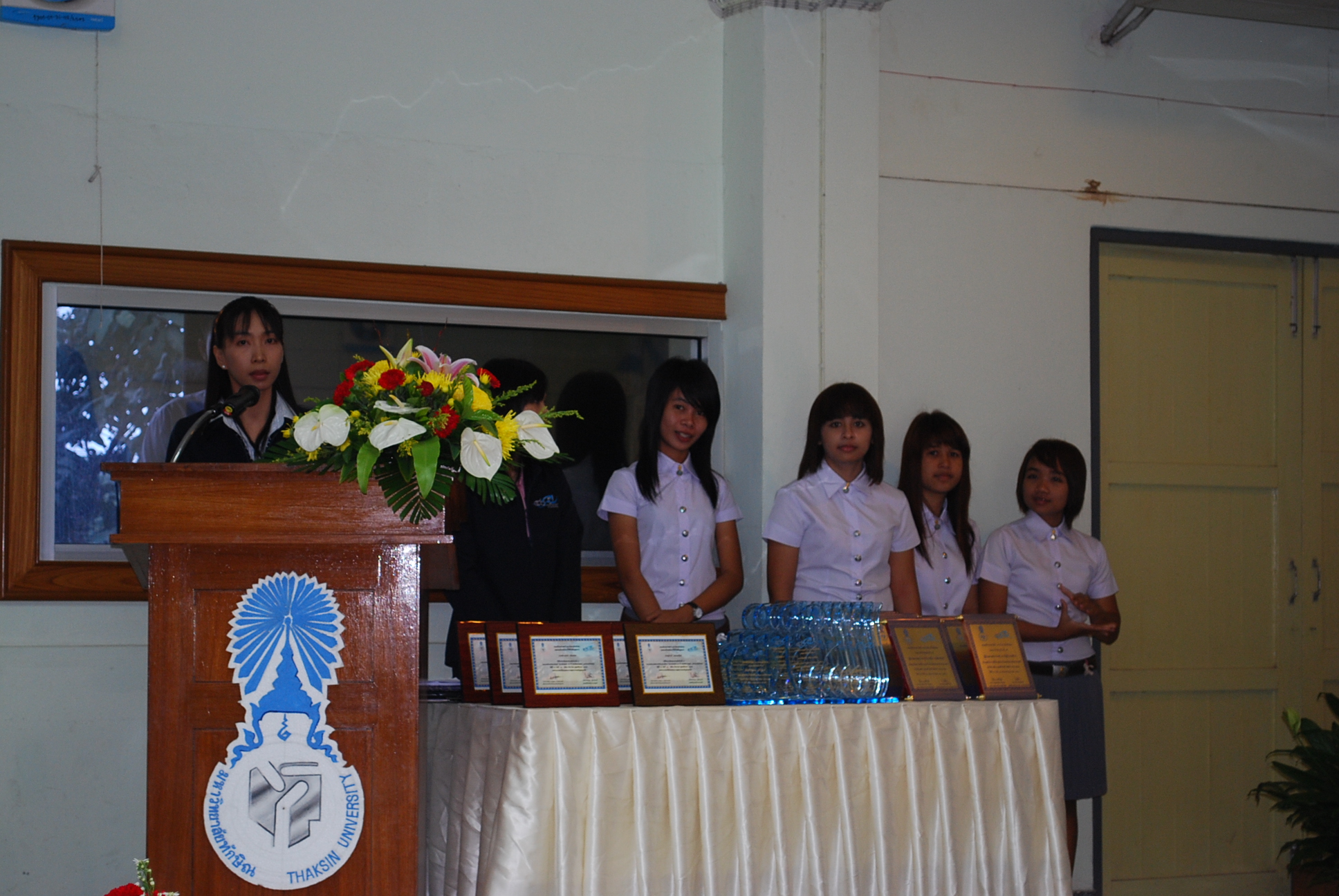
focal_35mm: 82
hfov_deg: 24.6
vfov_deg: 16.6
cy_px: 448
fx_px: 3072
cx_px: 670
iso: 400
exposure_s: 1/20
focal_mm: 55
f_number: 5.6
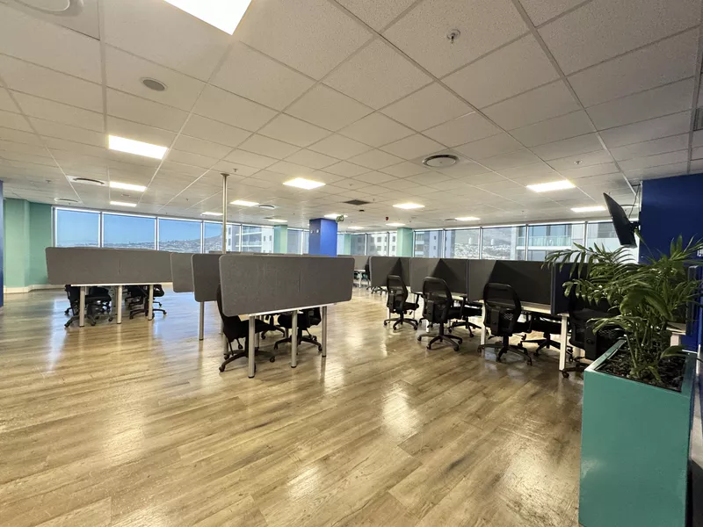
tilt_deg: -2.1
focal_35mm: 14
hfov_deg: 102.1
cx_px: 352
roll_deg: -1.6
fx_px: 284
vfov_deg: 85.7
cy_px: 264
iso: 200
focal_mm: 2.22
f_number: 2.2
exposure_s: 1/50
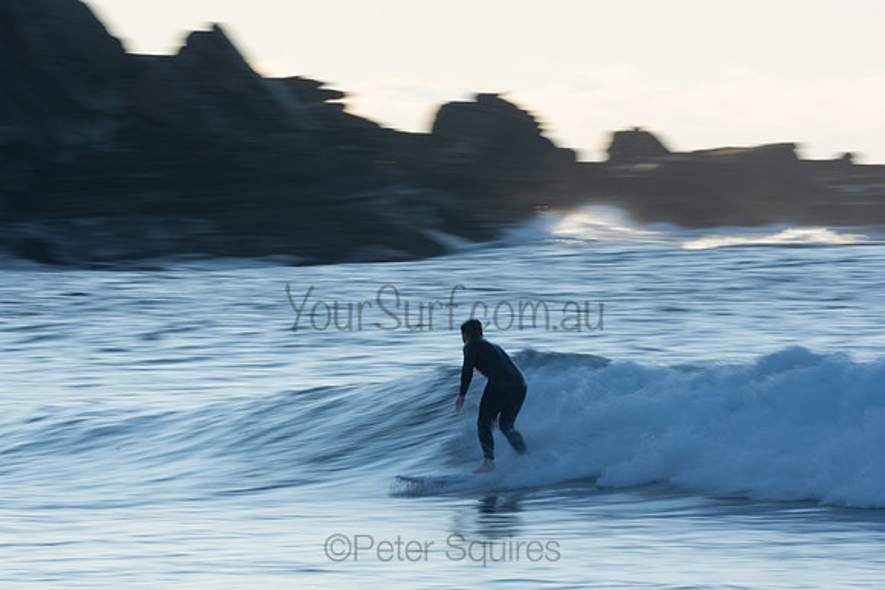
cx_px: 442
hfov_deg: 3.5
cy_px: 295
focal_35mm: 585
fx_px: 14384
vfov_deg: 2.4
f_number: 20
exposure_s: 1/30
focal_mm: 390
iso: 100
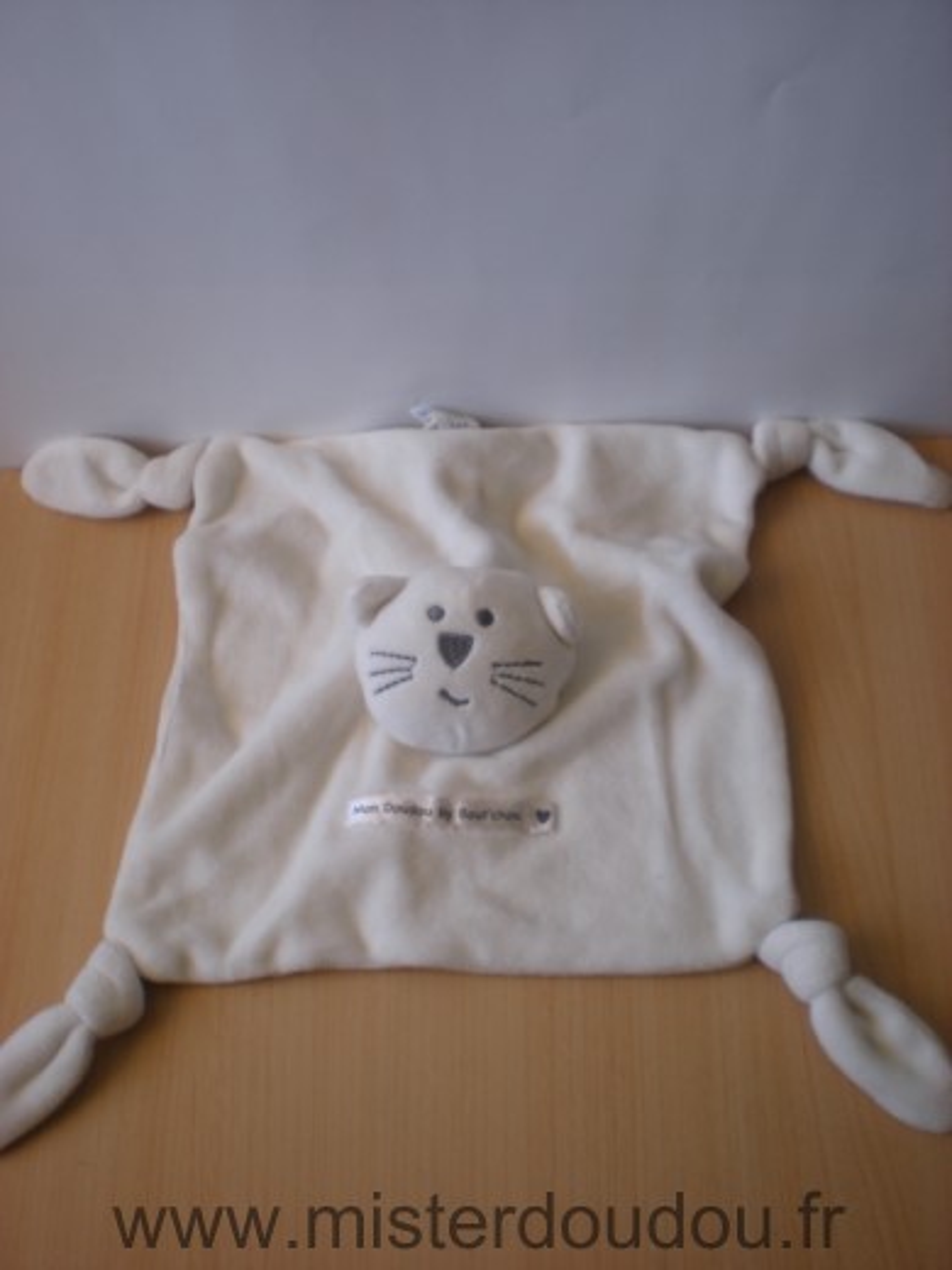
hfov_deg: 37.7
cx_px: 476
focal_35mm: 38
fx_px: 1393
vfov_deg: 49.0
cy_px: 635
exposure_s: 1/60
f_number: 3.1
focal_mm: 6.3
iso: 75
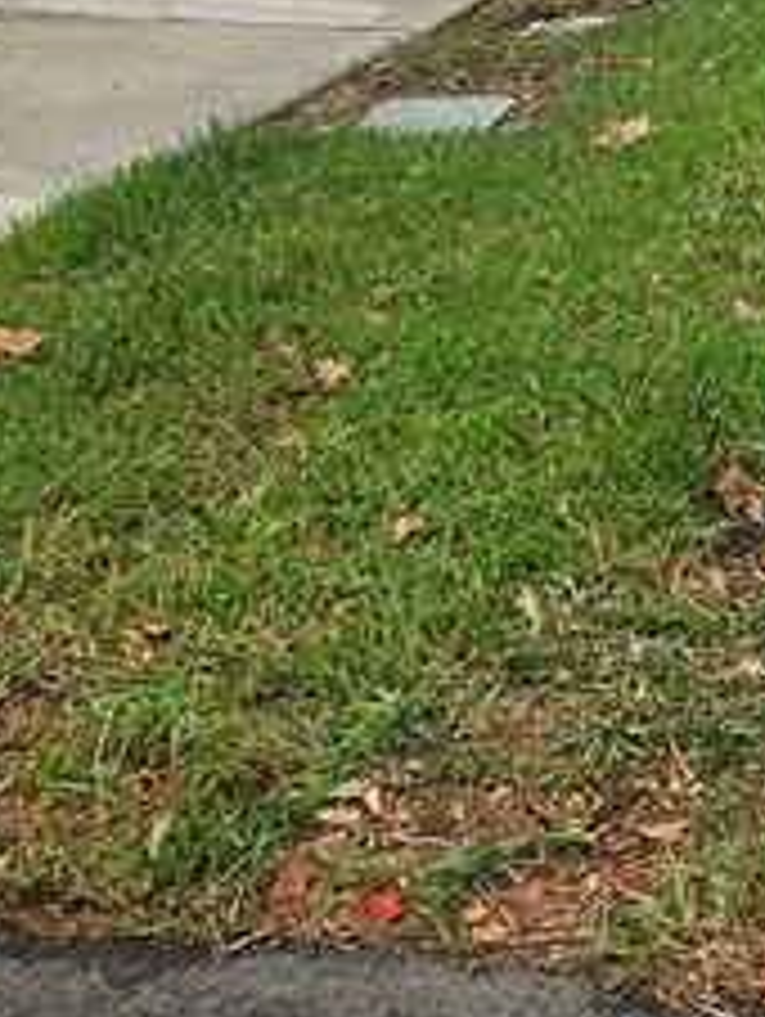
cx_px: 1336
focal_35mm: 104
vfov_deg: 18.2
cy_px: -90
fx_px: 3059
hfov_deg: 13.0
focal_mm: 5.4
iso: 25
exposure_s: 1/814
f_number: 1.8
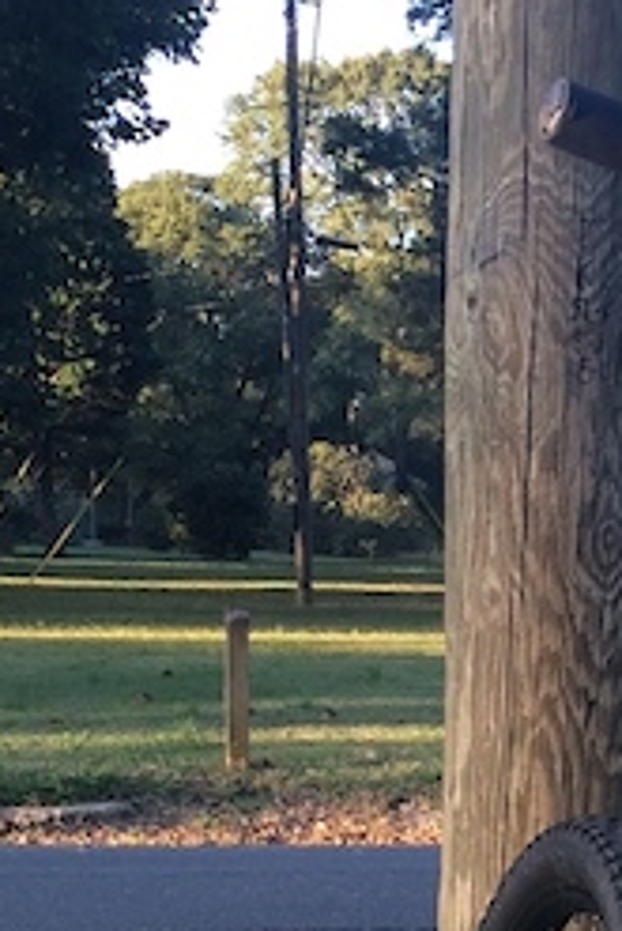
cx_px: 976
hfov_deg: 10.5
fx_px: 3235
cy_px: 1006
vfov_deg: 15.9
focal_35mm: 125
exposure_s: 1/120
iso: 32
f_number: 2.2
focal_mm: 4.15
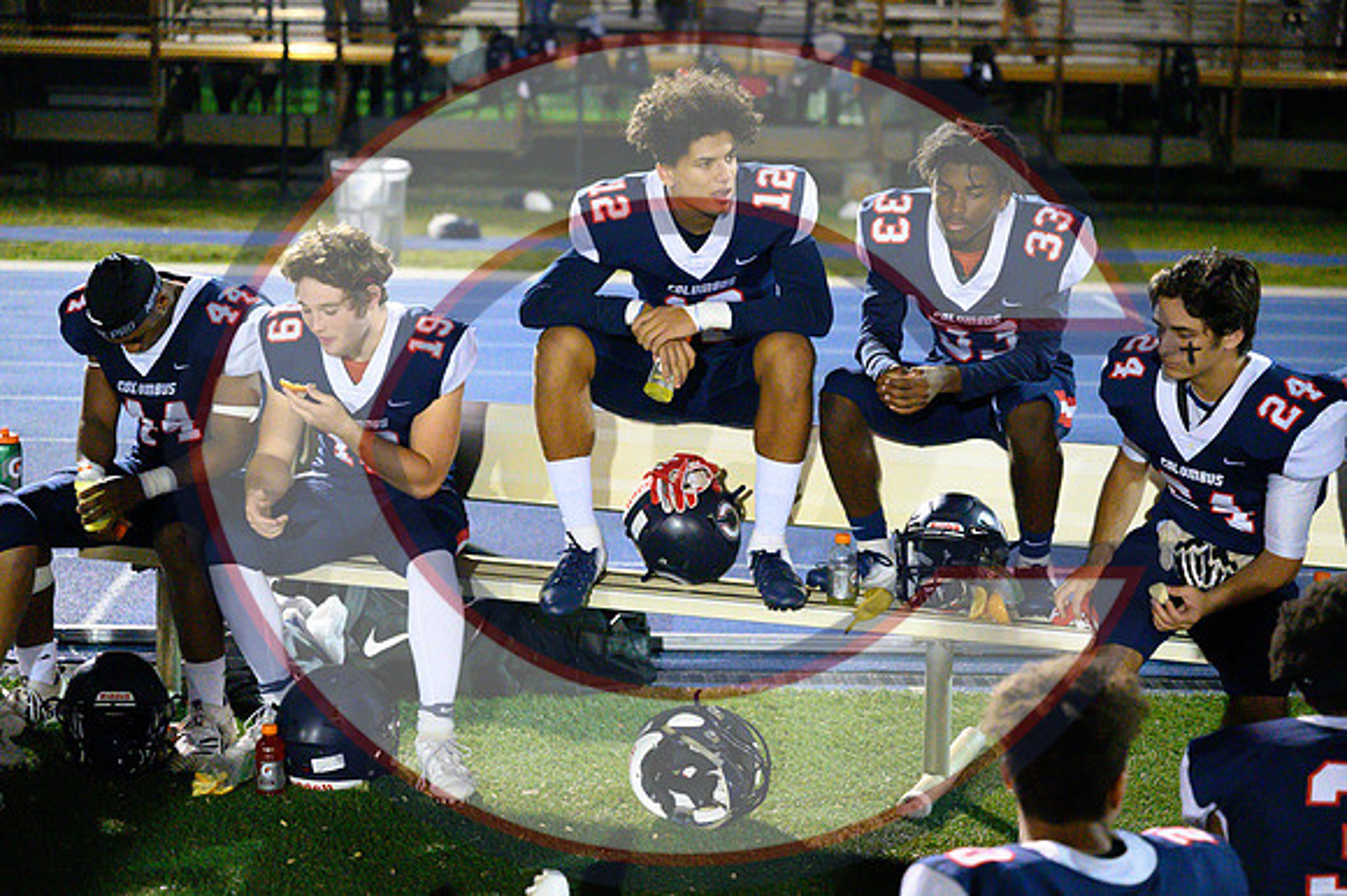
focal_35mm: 70
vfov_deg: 19.4
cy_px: 448
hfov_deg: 28.9
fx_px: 2618
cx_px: 674
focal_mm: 70
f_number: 2.8
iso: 18000
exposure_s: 1/3200
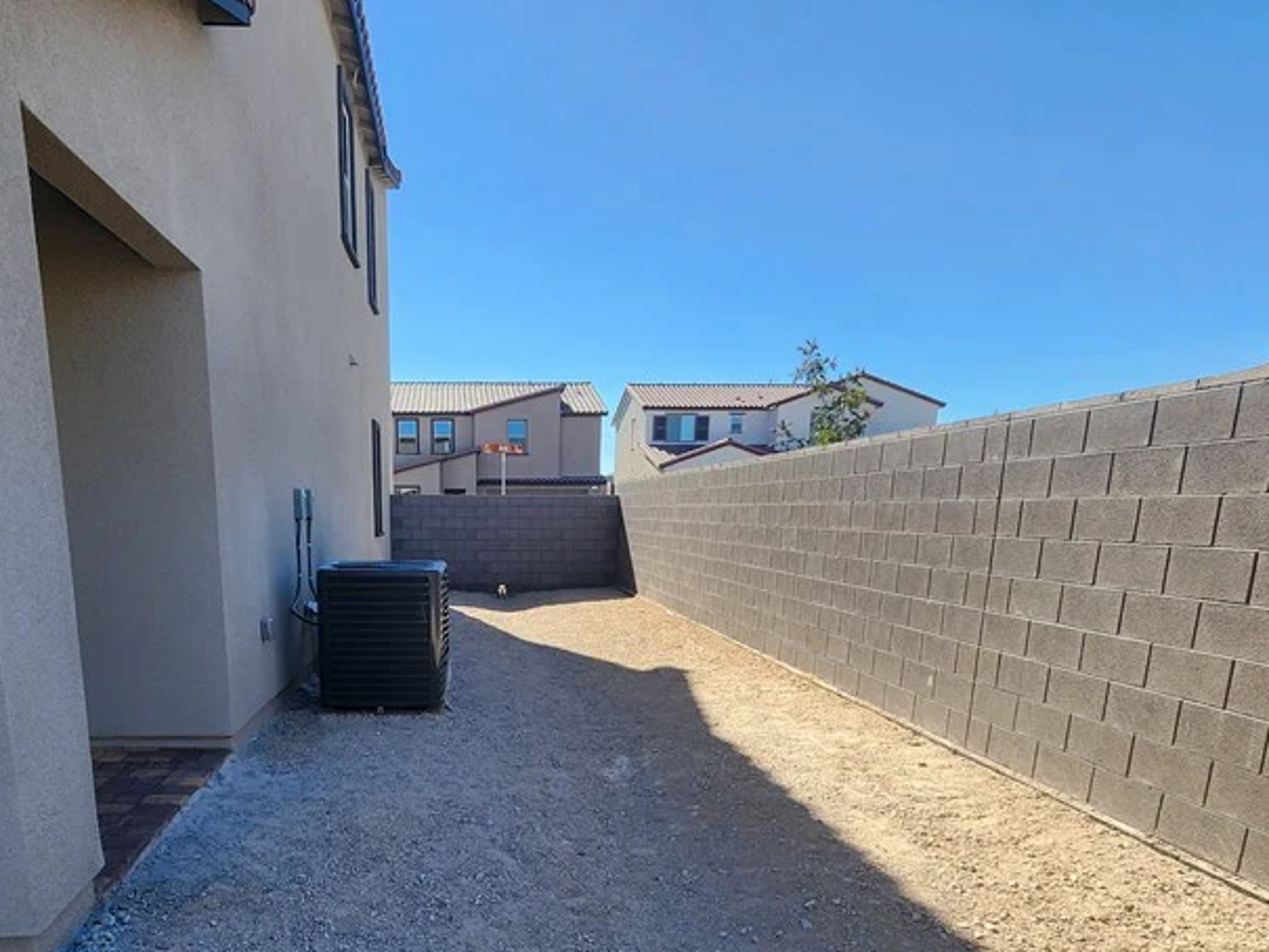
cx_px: 474
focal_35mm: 22
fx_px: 807
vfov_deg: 57.3
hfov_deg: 75.0
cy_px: 740
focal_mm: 2.2
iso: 50
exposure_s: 1/973
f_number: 2.2
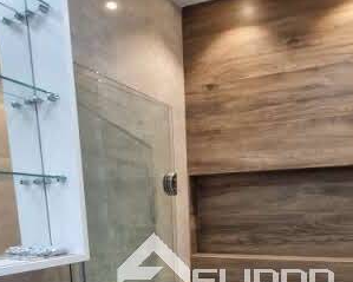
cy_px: 281
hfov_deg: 52.2
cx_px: 225
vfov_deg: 38.5
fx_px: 355
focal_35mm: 34
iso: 400
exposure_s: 1/60
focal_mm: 1.74
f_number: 2.2
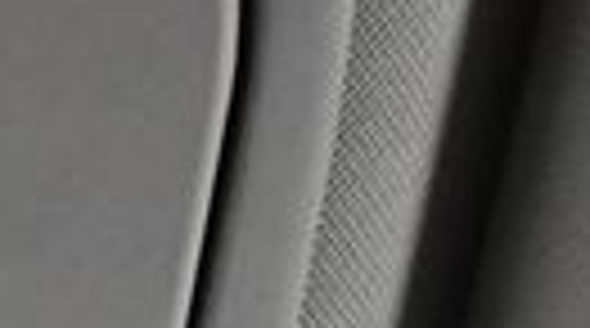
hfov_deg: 10.5
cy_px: 440
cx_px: -685
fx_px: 2888
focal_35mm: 185
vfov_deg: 6.5
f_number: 3.5
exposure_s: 1/60
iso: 5600
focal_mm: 18
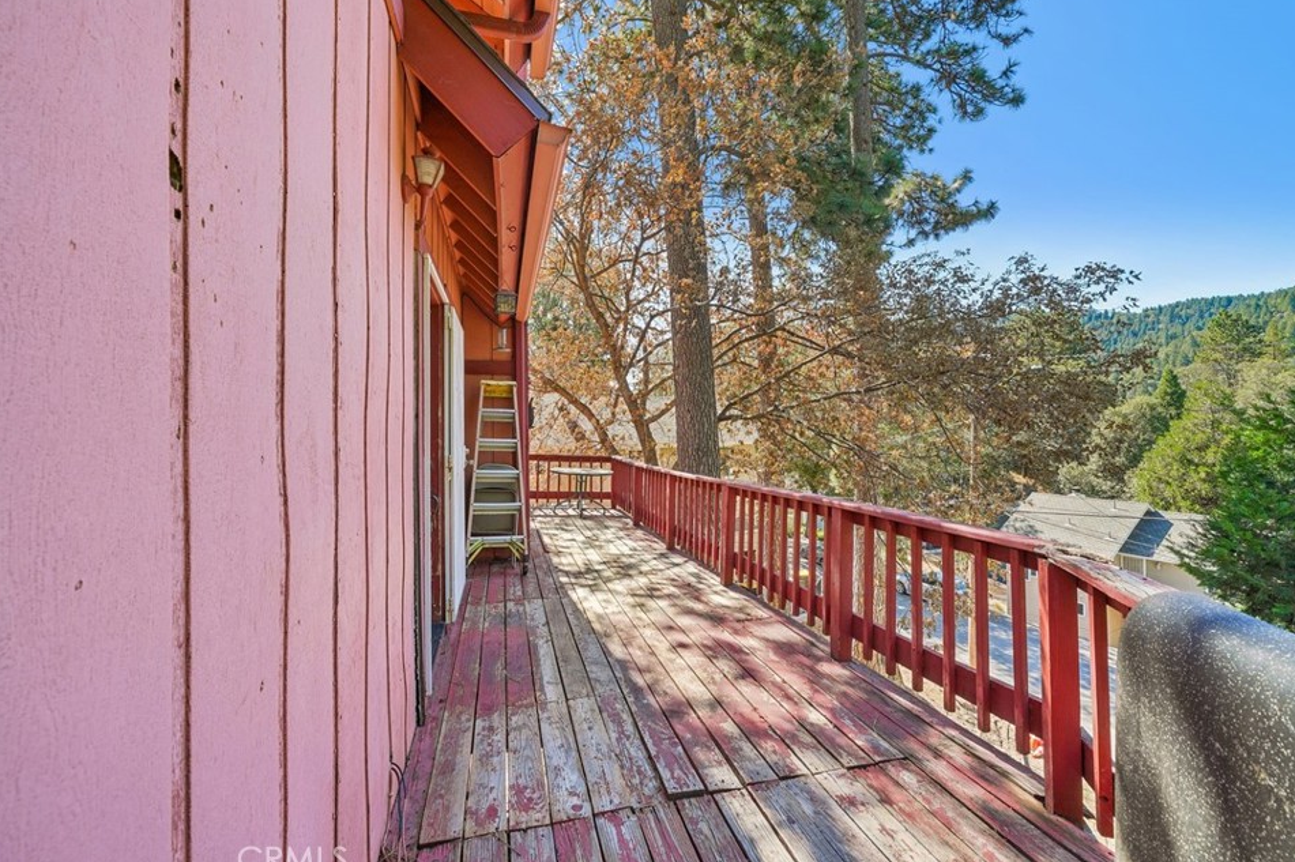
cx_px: 650
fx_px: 503
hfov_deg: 104.3
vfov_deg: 81.1
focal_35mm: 14
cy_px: 414
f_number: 8
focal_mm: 13
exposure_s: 1/50
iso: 100
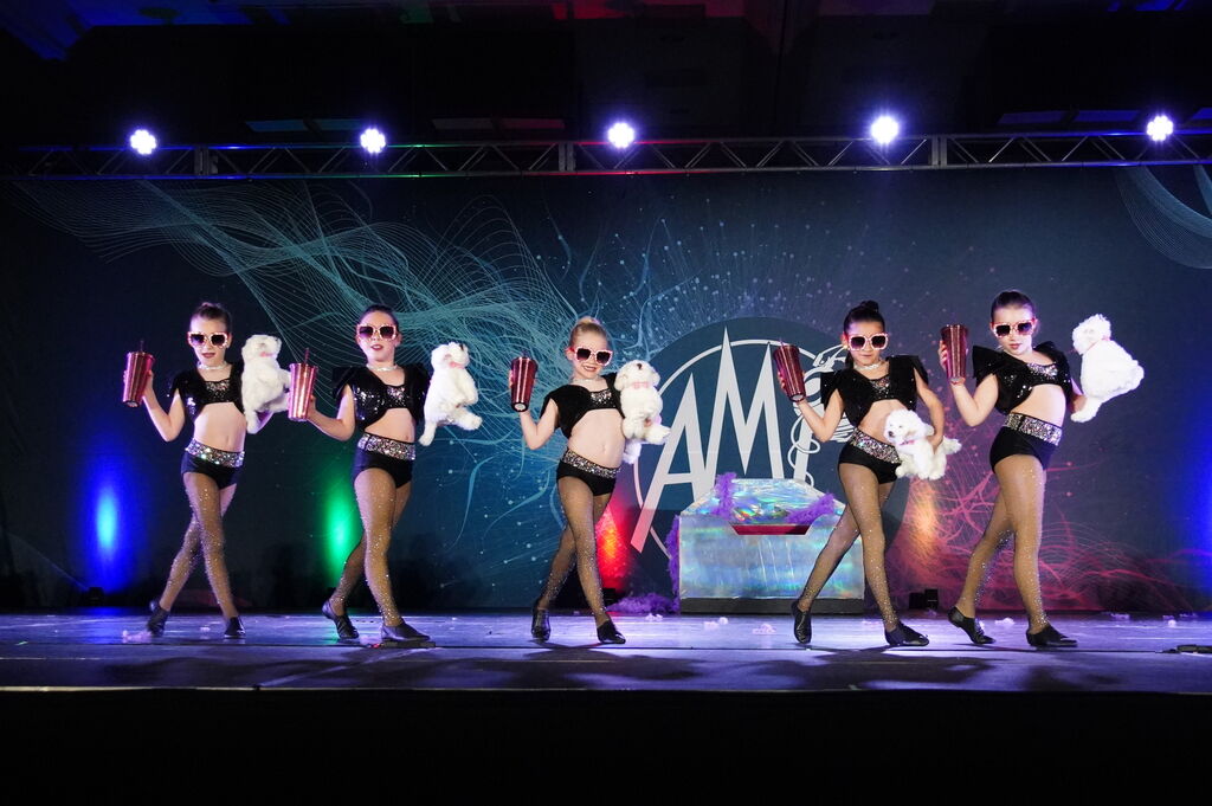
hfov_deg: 38.9
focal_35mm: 51
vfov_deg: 26.4
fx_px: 1716
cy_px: 403
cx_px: 606
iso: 12800
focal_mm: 34
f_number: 4
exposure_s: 1/640
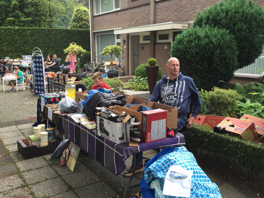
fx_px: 267
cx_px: 120
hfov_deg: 52.6
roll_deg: +0.5
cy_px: 107
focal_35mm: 35
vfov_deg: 40.7
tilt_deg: -11.7
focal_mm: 4.15
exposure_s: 1/155
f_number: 2.2
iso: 32
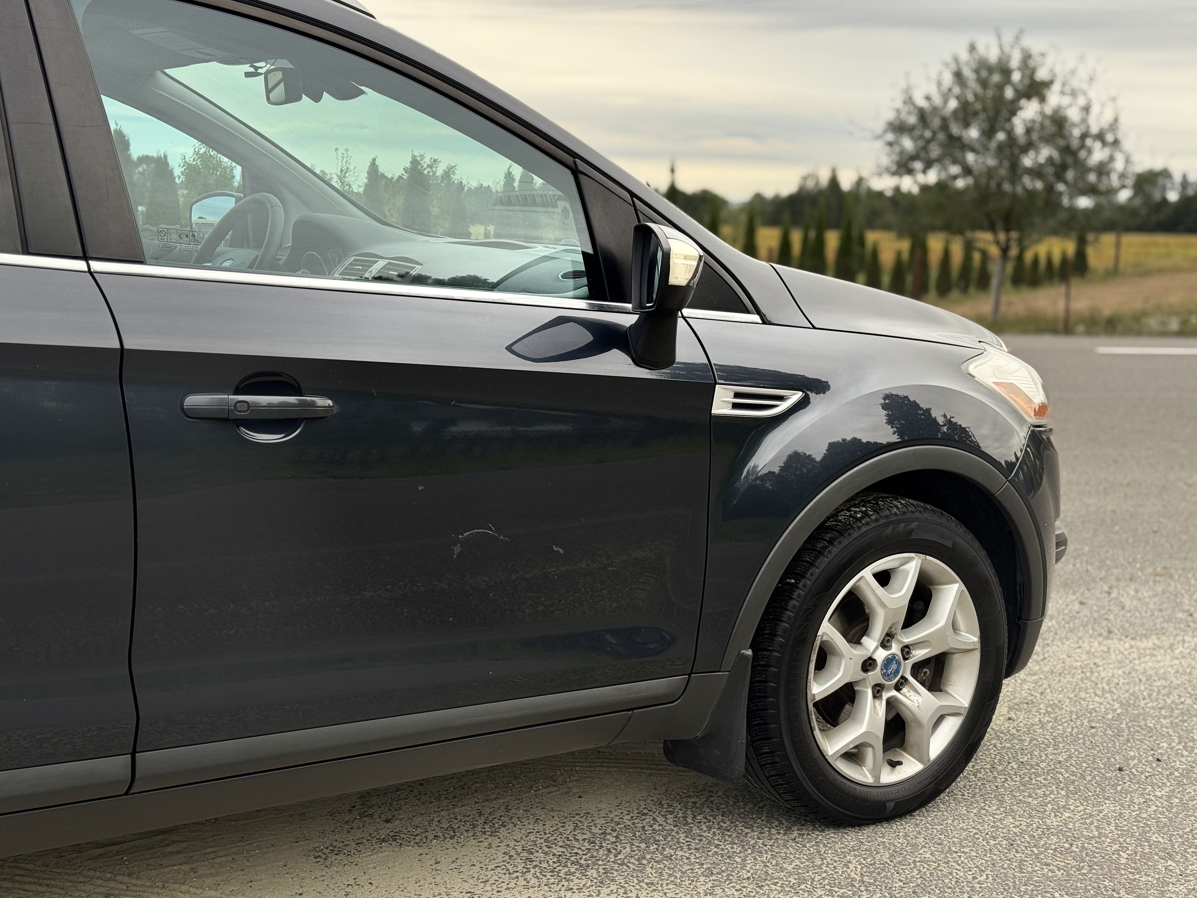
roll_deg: -1.2
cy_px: 449
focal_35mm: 49
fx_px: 1694
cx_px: 601
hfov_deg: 38.9
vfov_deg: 29.7
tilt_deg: -7.7
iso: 64
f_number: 1.78
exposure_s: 1/484
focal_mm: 6.76
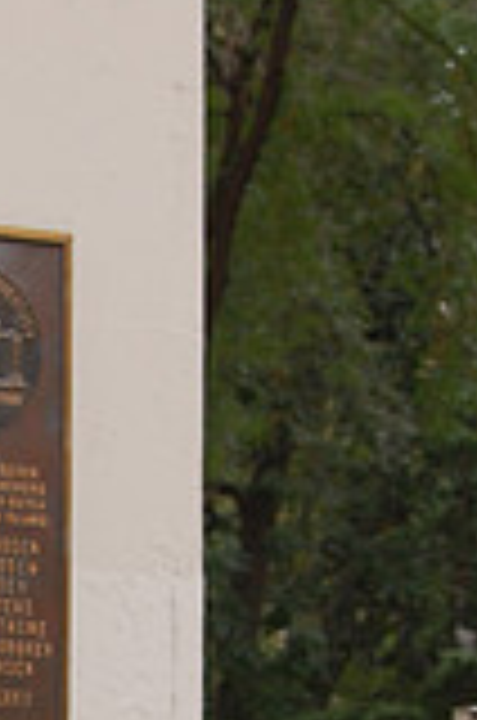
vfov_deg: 10.6
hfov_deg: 7.1
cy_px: 918
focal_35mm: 191
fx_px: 3809
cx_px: -22
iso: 400
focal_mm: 35
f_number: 3.2
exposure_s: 1/1250
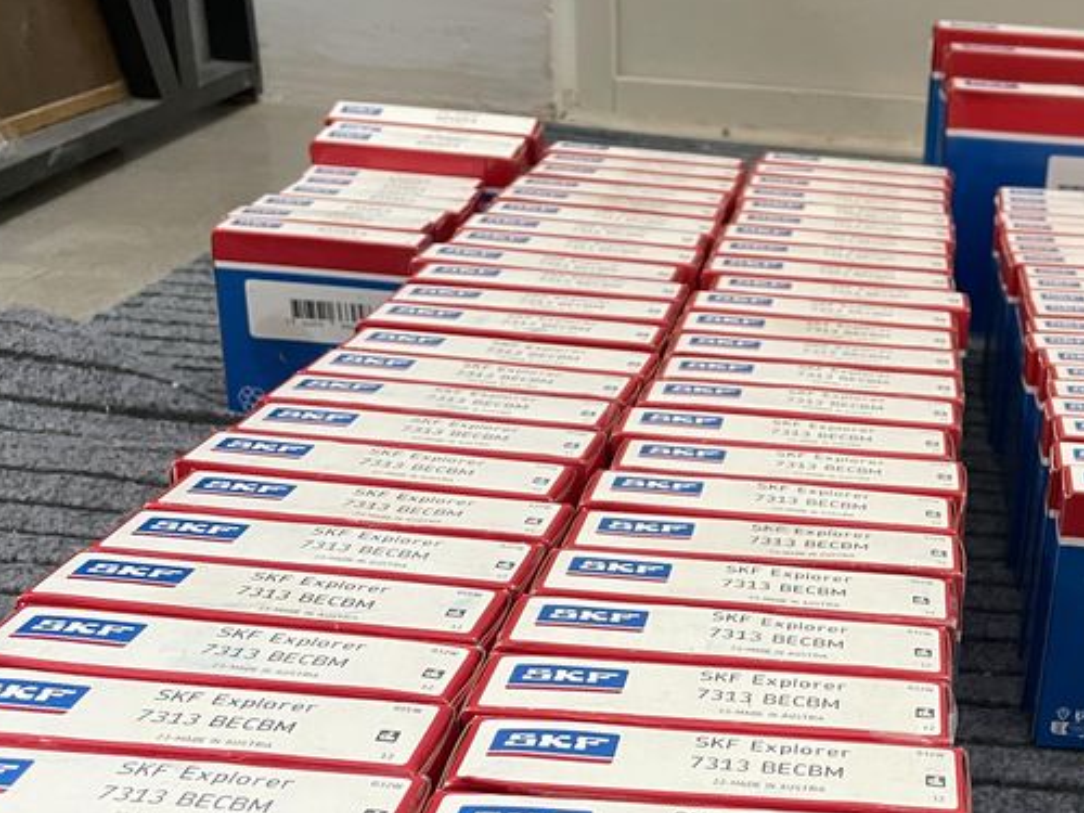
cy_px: 659
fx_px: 1628
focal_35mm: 52
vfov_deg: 27.4
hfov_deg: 35.3
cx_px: 913
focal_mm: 4.2
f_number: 1.6
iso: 200
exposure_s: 1/60
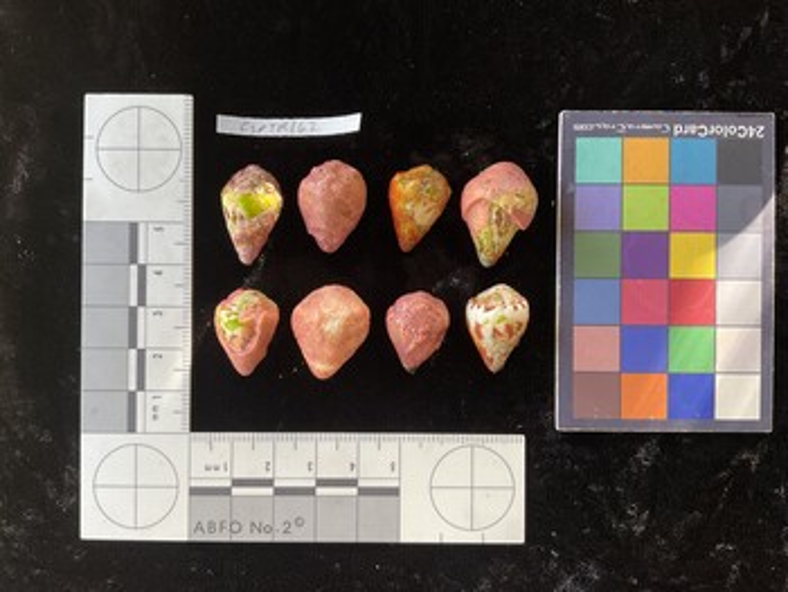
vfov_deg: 48.3
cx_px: 394
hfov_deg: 61.6
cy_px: 296
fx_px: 661
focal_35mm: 29
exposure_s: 1/60
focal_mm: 3
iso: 80
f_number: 1.8
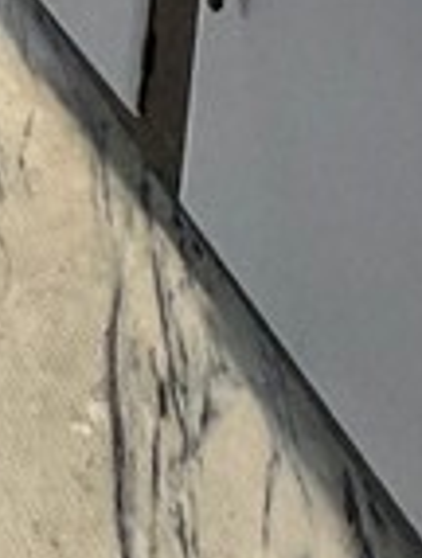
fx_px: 1618
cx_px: -63
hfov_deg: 14.5
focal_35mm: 100
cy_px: -1147
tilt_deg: -11.2
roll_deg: -4.0
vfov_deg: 11.2
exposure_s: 1/60
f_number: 2.2
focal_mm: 2.22
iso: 320
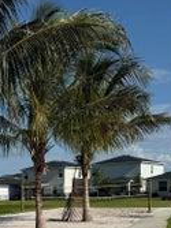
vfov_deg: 26.4
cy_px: 238
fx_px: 455
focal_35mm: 69
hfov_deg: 19.7
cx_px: -47
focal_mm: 6.76
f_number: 1.78
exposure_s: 1/9091
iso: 80
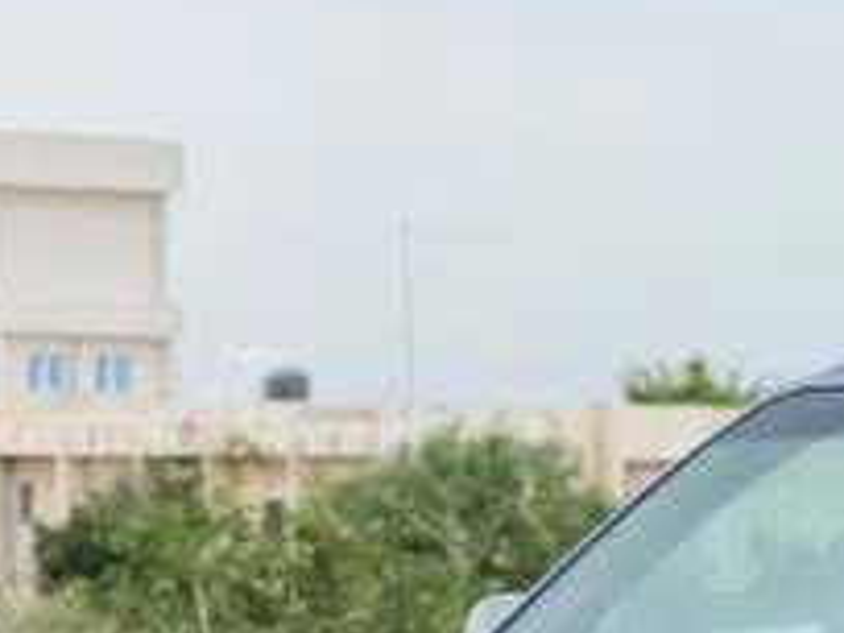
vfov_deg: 6.1
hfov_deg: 8.1
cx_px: 1109
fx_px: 5900
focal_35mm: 242
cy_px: 807
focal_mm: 9
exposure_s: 1/22
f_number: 2.8
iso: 500
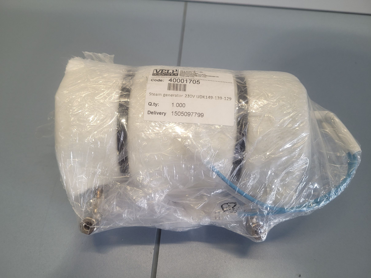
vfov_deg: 53.1
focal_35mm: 26
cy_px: 139
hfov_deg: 67.3
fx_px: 279
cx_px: 186
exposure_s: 1/100
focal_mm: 5.4
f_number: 1.8
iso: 100
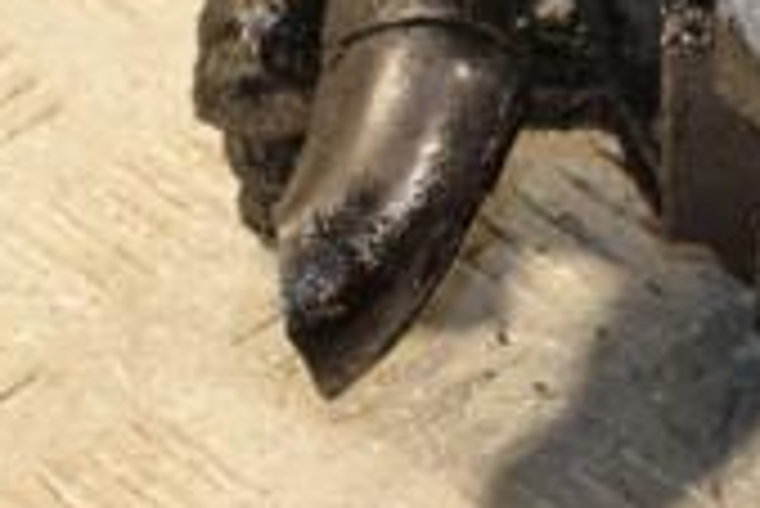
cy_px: -373
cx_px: 931
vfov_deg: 4.4
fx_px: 6529
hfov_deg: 6.6
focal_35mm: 309
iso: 800
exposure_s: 1/80
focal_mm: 58
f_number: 5
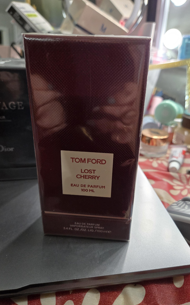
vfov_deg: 72.5
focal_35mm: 25
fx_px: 207
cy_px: 155
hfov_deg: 49.2
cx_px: 102
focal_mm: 5.4
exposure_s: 1/120
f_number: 1.8
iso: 800
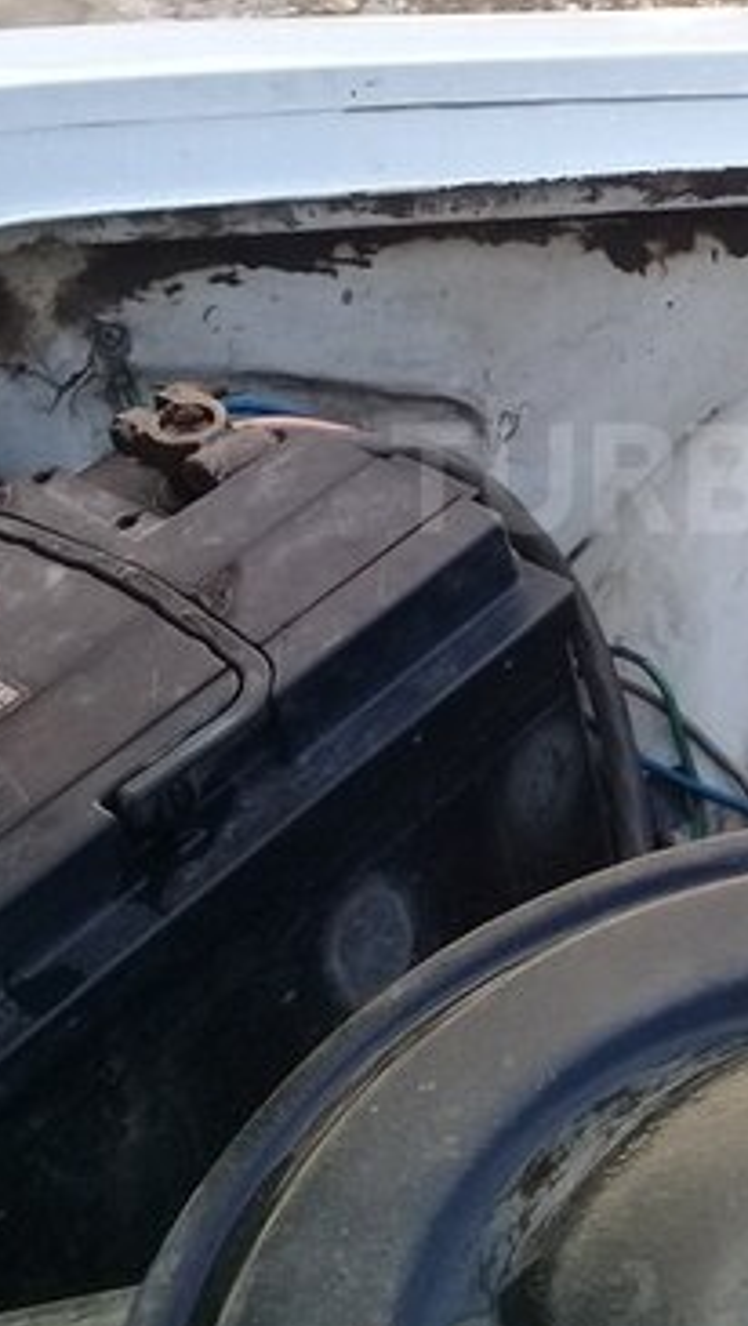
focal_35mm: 61
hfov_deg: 19.2
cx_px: 763
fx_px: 2145
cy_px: 478
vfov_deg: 34.1
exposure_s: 1/140
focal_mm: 3.3
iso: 50
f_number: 2.2
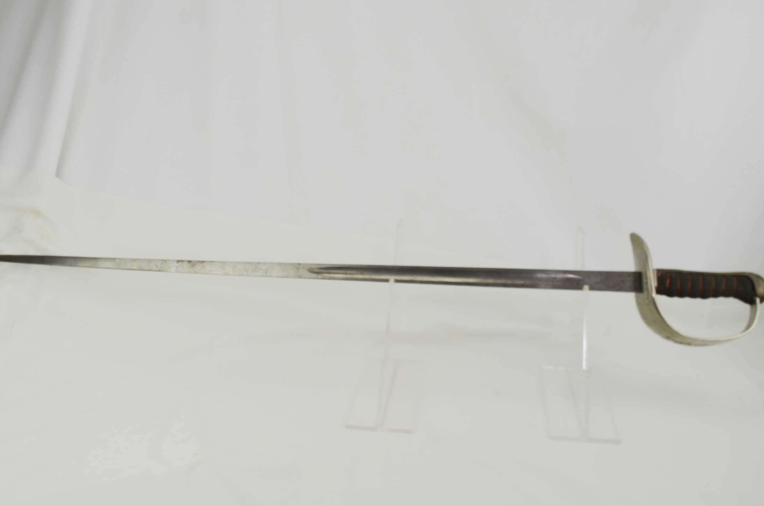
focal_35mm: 34
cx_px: 378
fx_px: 720
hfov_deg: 55.9
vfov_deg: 38.7
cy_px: 233
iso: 220
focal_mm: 20
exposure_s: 1/125
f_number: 5.6
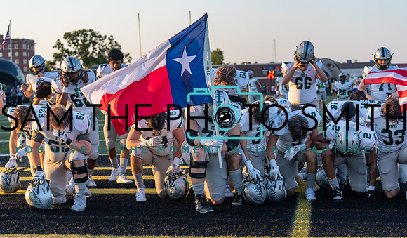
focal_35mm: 74
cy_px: 135
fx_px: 806
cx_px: 202
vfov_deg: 16.8
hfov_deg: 28.3
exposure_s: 1/1000
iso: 500
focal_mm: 70
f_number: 3.5
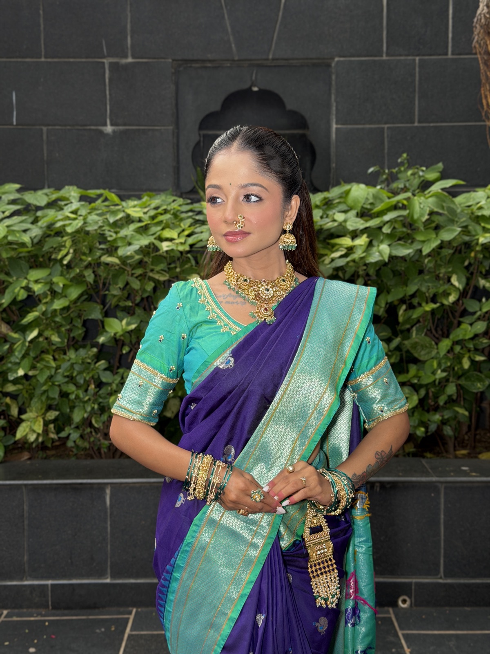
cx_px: 245
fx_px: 906
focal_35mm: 48
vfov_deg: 39.7
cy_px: 327
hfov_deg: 30.3
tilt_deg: -4.5
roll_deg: -0.6
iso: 64
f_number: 1.78
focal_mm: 6.76
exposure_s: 1/121
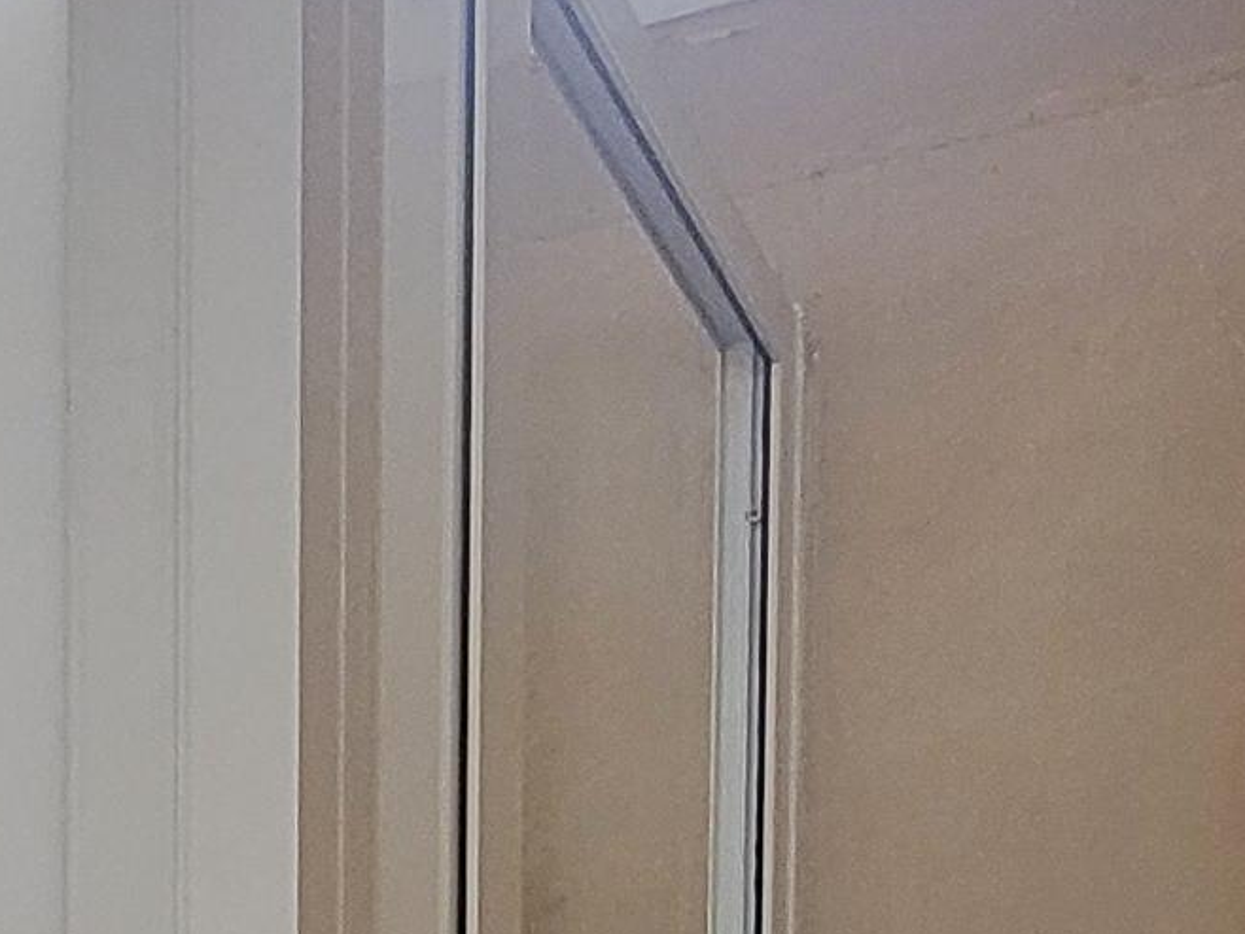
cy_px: 1694
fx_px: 2842
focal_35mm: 79
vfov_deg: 15.8
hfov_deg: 21.8
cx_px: -450
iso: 500
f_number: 2.2
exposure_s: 1/30
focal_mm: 2.2
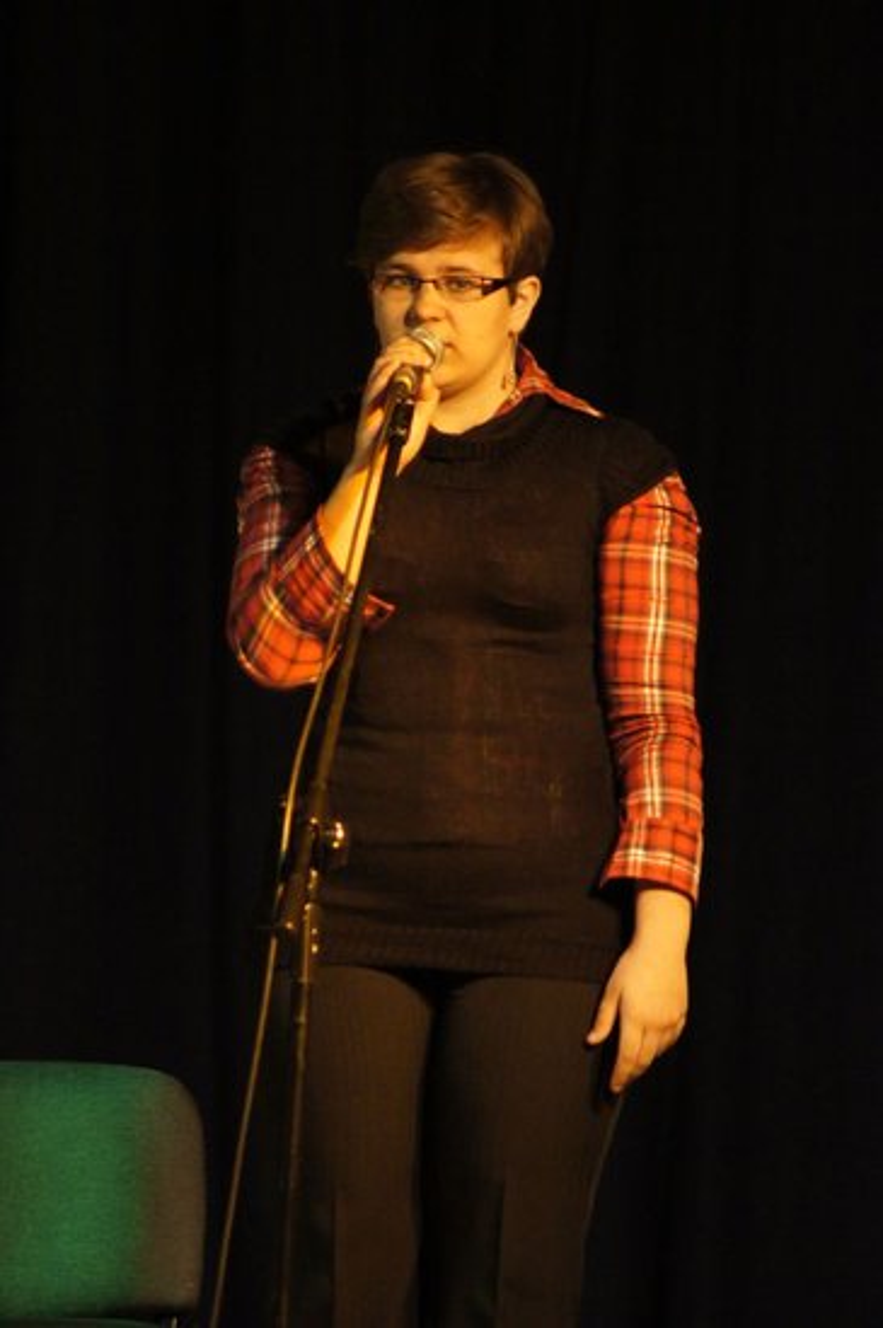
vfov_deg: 4.6
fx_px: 16586
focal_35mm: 450
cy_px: 664
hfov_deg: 3.0
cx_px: 442
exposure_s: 1/50
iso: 3200
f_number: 5.6
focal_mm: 300
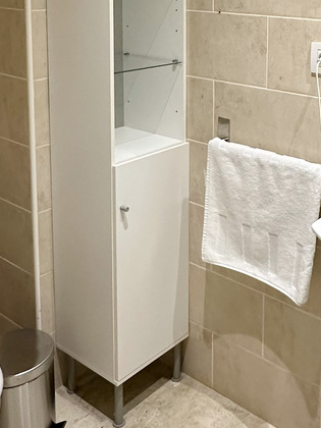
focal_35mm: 48
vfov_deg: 37.2
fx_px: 593
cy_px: 47
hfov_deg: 29.6
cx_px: 256
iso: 250
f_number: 2.2
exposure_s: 1/100
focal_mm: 2.22
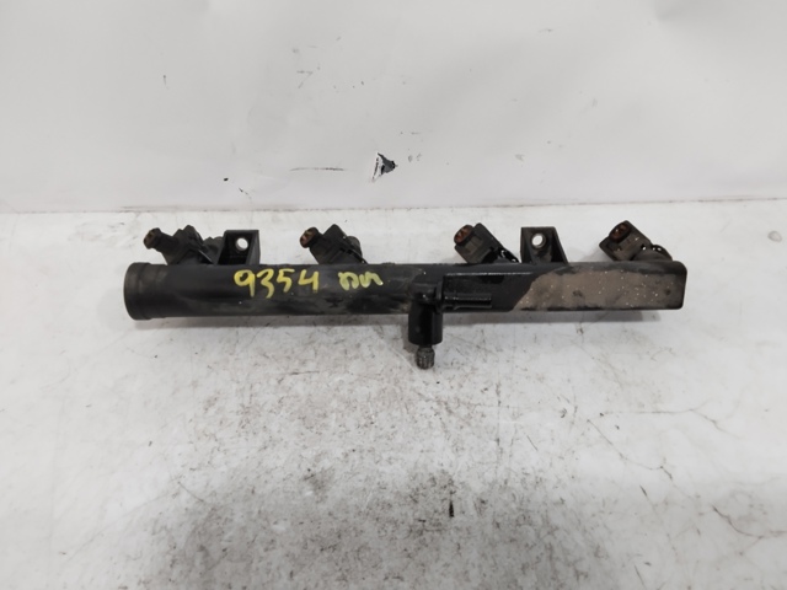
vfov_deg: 53.1
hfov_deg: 67.3
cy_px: 295
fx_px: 591
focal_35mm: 26
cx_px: 394
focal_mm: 2.78
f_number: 2
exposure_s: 1/100
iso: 57
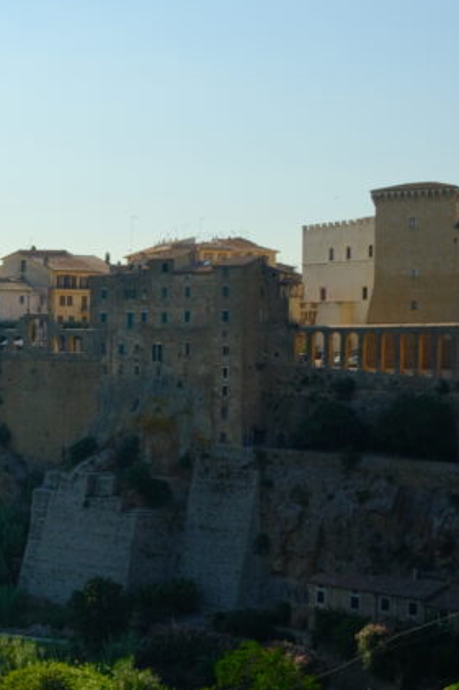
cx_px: -266
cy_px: 397
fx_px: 1627
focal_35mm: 85
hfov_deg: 14.7
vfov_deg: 23.9
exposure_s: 1/950
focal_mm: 23
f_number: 5.6
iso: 640
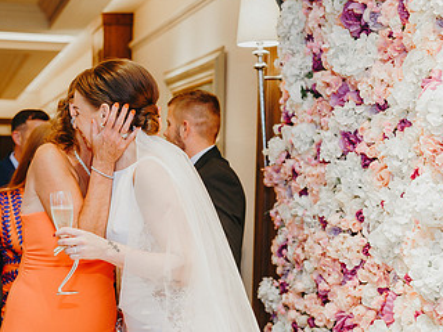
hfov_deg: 31.0
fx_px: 781
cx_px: 98
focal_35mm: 61
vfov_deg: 23.9
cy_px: 225
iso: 640
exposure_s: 1/200
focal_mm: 35
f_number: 2.2
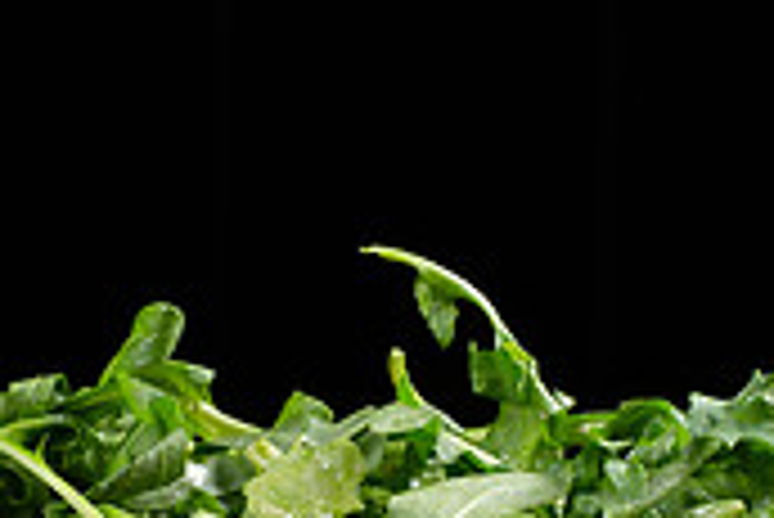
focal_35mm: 177
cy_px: 607
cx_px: 220
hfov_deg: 11.6
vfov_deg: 7.7
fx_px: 3809
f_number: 9
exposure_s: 1/125
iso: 200
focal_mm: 50
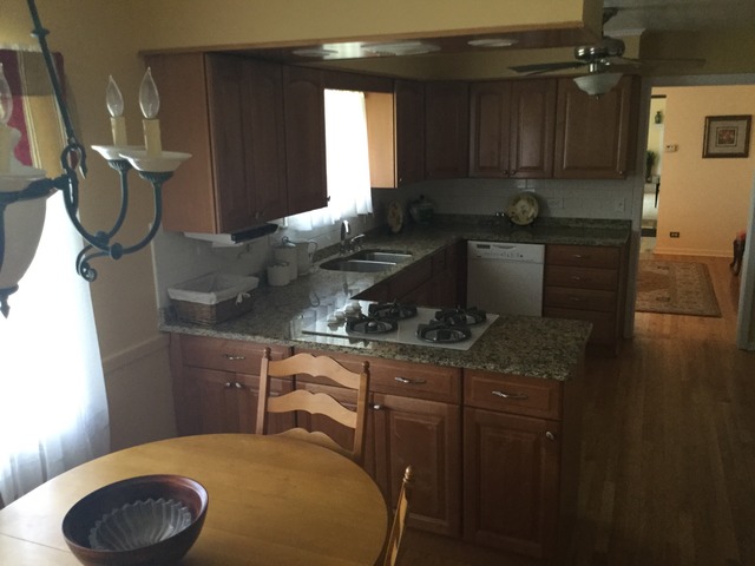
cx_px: 378
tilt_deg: -11.6
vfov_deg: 45.4
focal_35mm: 31
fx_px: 676
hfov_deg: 58.4
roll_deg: -0.9
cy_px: 283
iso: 100
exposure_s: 1/30
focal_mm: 3.3
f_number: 2.4
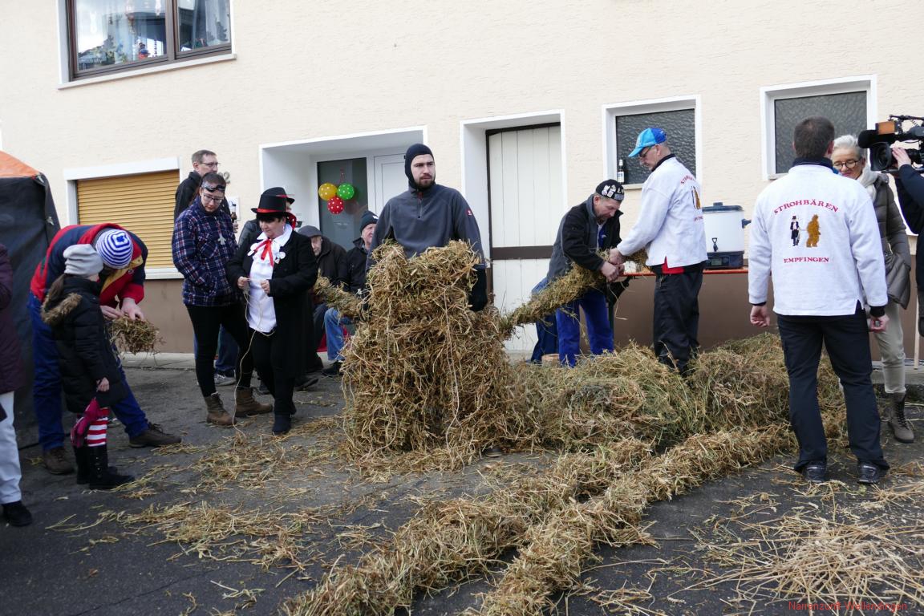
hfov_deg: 50.7
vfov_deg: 35.1
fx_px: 975
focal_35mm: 38
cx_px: 462
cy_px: 308
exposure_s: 1/320
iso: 125
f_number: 3.1
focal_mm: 13.7
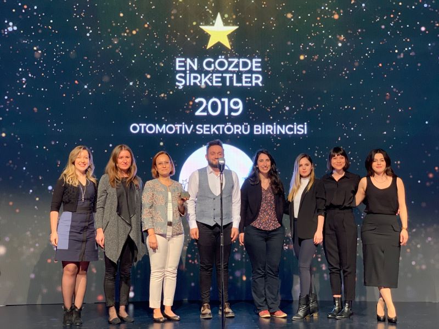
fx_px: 659
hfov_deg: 36.8
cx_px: 220
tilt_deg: +4.2
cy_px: 164
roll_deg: +0.6
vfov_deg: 28.0
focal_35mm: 52
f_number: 2.4
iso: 64
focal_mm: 6
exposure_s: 1/49
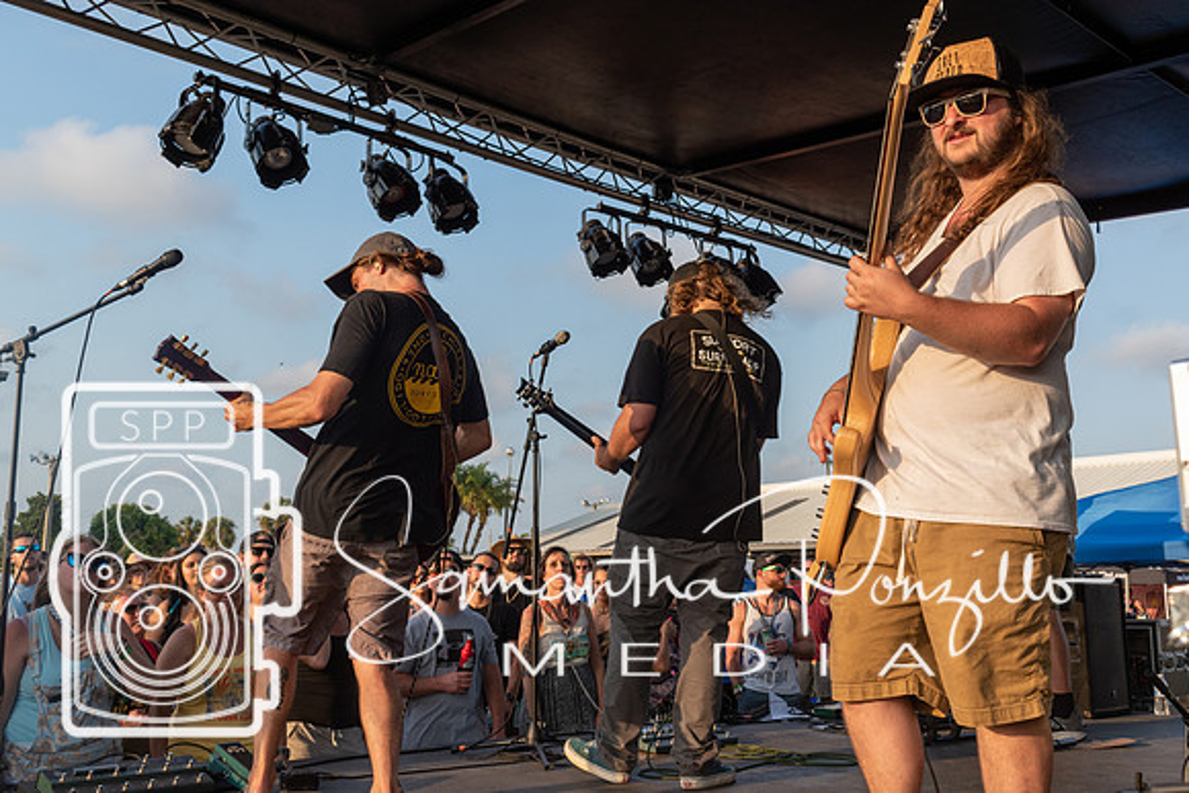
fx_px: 1140
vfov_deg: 38.4
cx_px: 594
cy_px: 396
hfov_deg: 55.1
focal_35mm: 35
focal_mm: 23
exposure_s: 1/320
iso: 200
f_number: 9
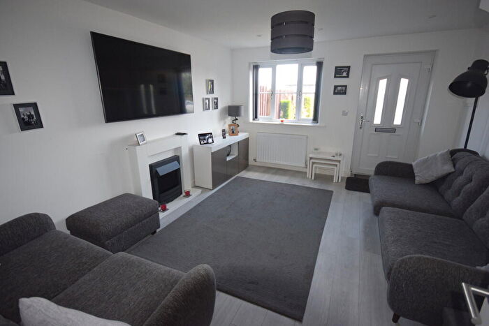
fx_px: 245
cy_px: 163
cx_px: 244
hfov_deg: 90.0
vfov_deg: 67.4
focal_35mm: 18
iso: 800
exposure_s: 1/100
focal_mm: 12
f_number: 5
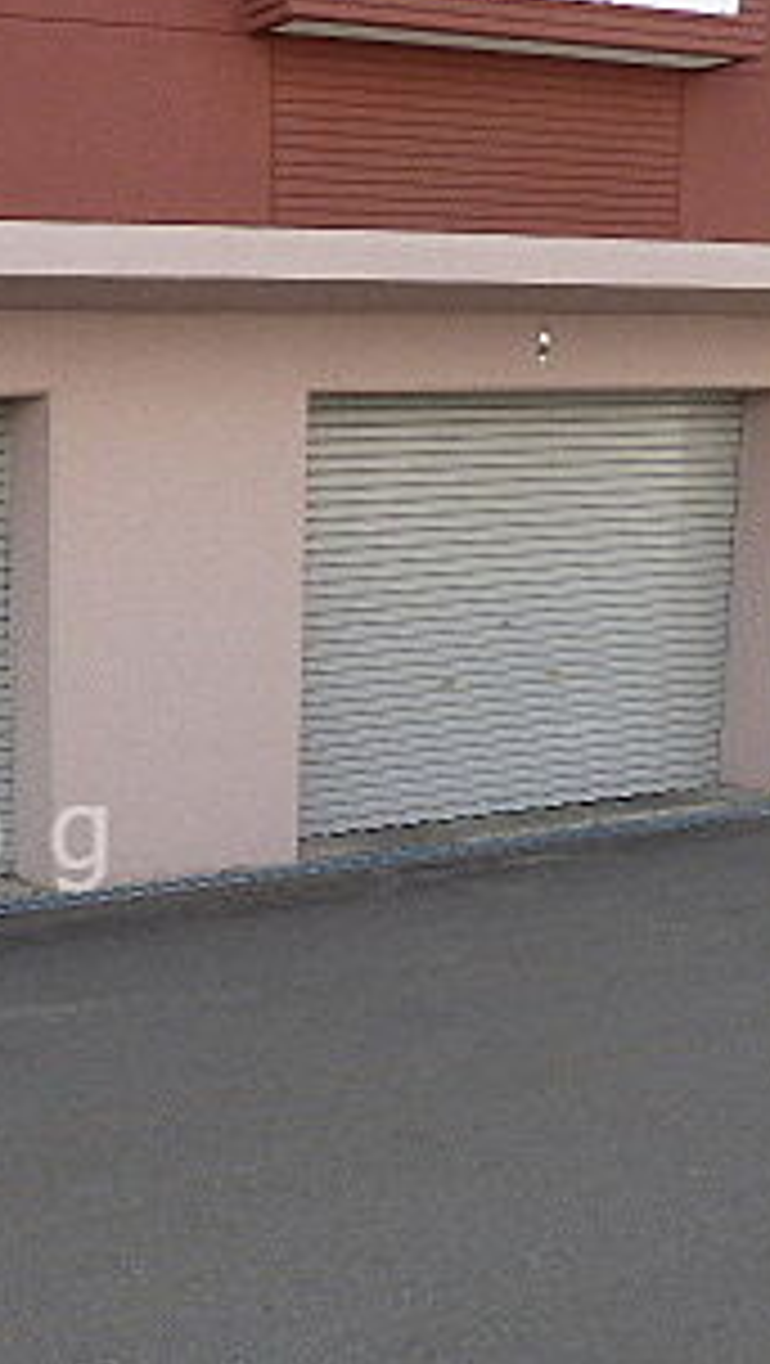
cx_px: -176
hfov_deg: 23.6
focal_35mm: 46
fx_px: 1666
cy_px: 837
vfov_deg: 44.3
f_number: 2.8
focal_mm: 3.58
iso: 100
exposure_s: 1/500
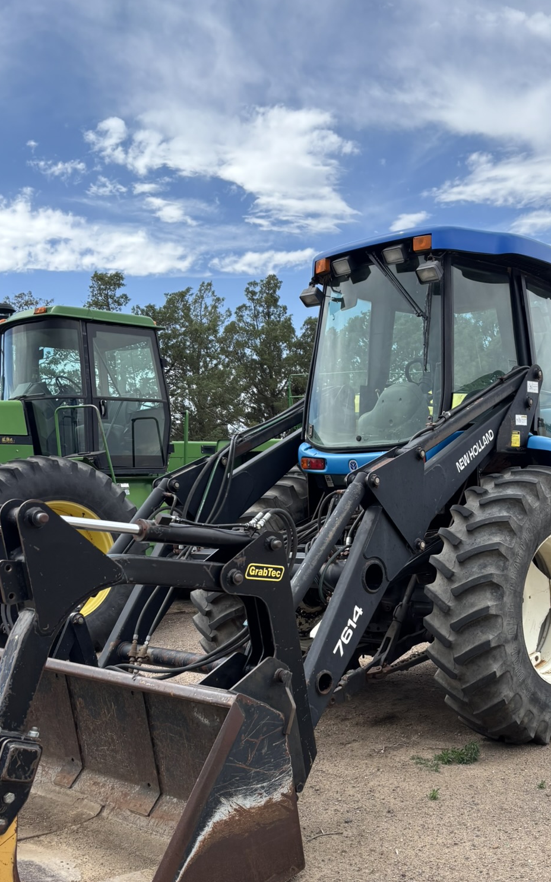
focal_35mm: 38
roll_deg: +1.3
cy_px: 545
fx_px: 913
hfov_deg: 32.7
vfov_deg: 51.1
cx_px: 435
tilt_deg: -5.5
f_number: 1.6
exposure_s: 1/2288
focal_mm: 5.96
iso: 50
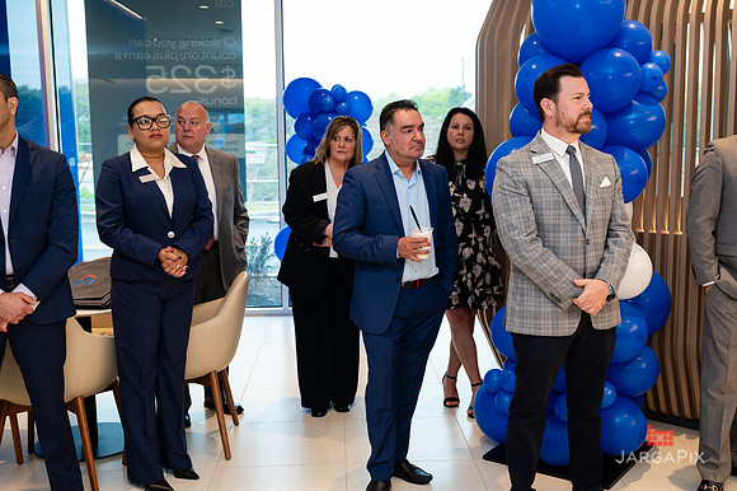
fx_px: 784
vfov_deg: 34.7
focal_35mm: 38
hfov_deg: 50.3
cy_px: 246
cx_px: 368
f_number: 3.5
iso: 640
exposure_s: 1/200
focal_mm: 37
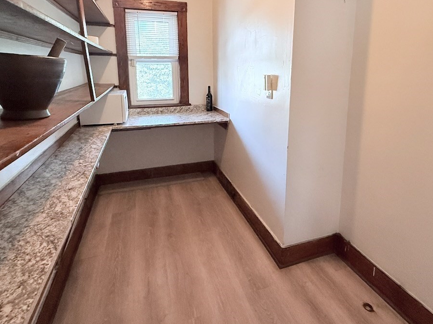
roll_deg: +0.2
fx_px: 250
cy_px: 111
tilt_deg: -8.9
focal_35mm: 20
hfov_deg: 81.7
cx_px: 223
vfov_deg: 64.5
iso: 640
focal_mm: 2.22
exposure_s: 1/120
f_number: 2.2
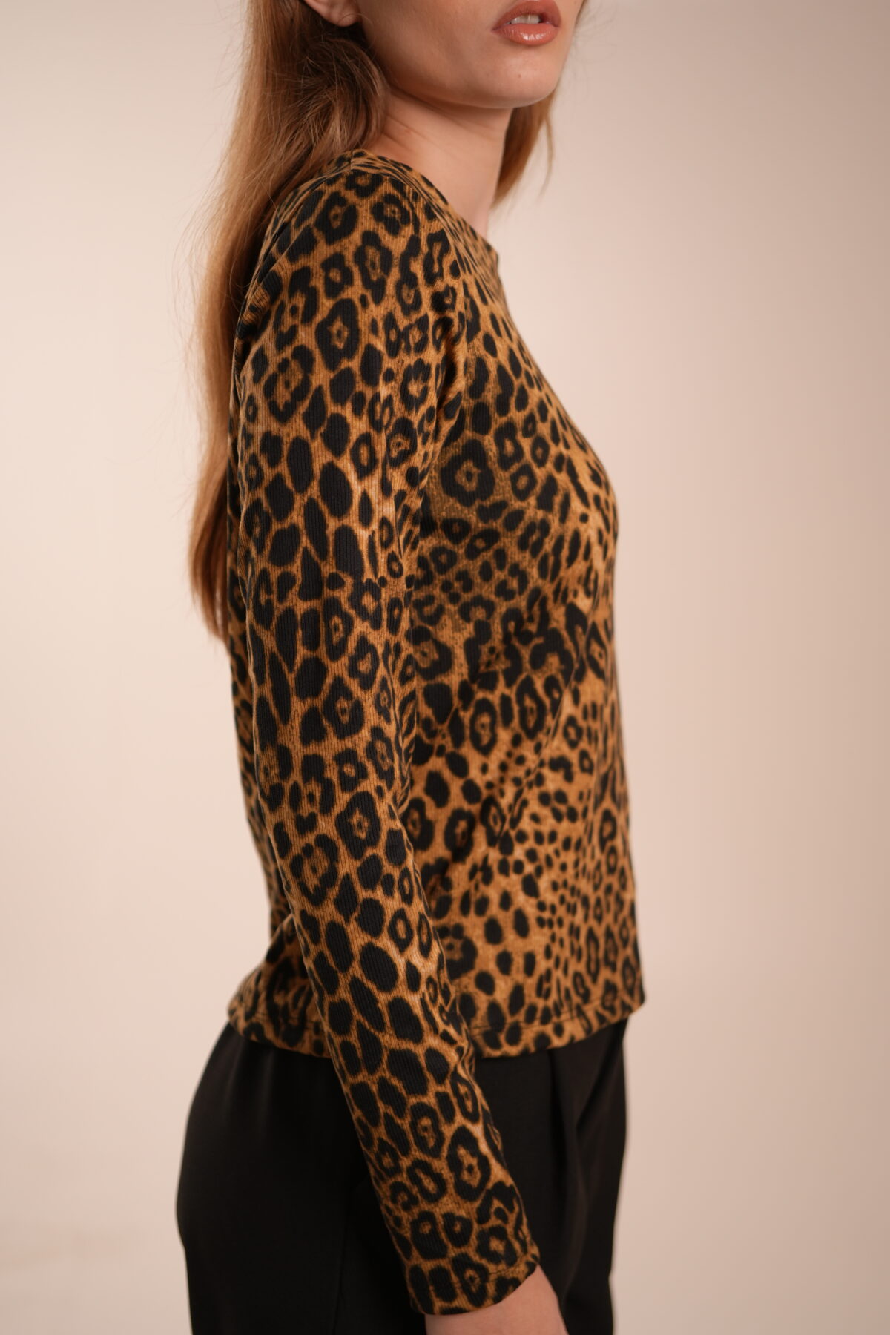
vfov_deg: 39.6
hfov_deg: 27.0
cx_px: 445
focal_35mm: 50
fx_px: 1854
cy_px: 668
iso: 320
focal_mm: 50
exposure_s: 1/125
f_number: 2.8
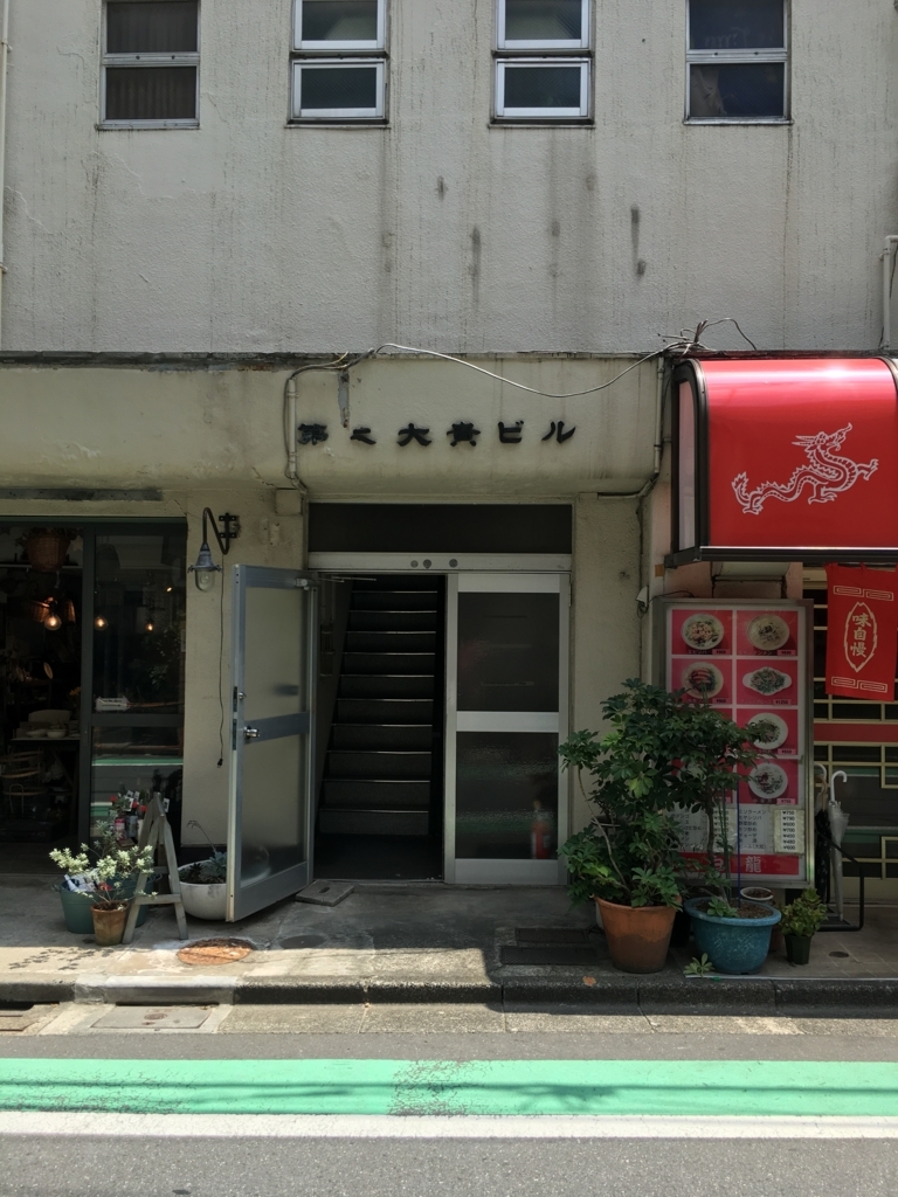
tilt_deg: +1.5
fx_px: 1003
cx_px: 449
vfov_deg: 61.7
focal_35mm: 29
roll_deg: -1.4
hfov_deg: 48.2
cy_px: 598
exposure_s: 1/680
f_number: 2.2
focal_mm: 4.15
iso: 25
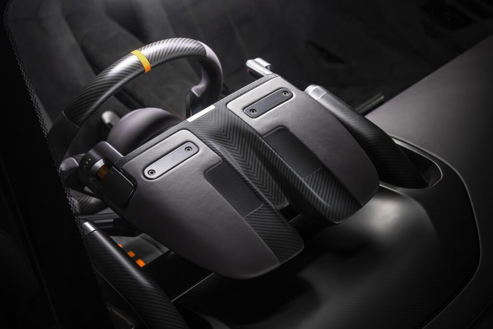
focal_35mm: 70
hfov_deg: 28.8
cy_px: 164
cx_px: 246
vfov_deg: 19.5
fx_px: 959
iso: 2000
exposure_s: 1/60
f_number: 5.6
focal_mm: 70
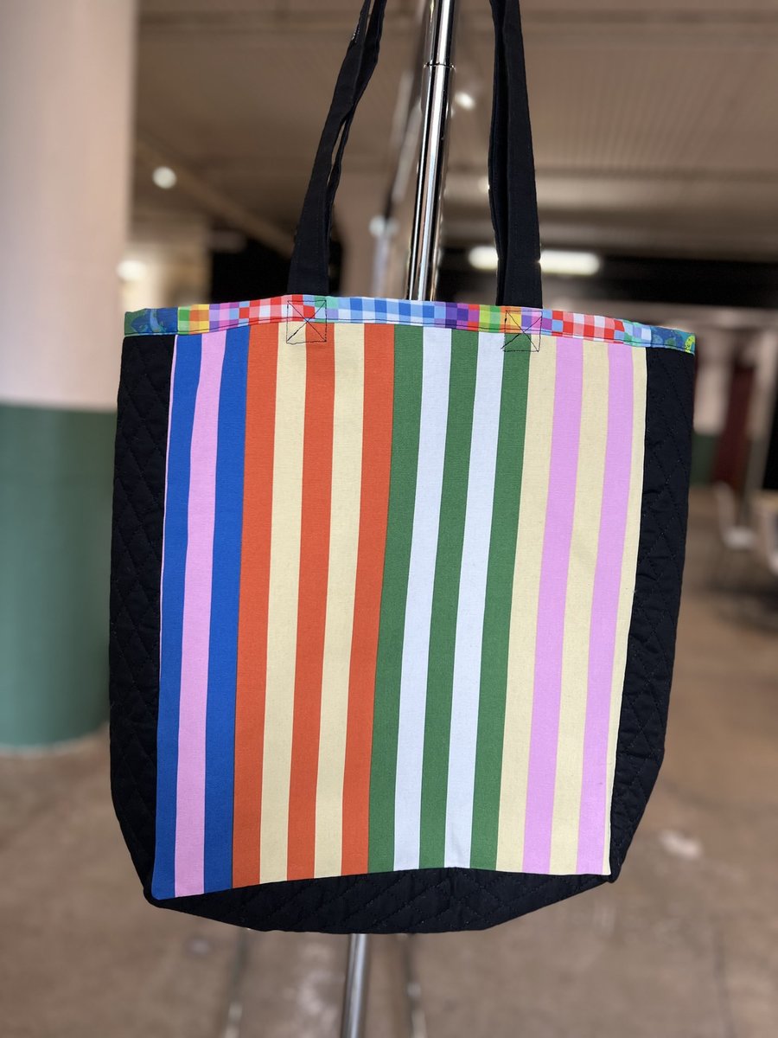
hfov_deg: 53.1
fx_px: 779
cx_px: 389
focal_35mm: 26
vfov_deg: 67.3
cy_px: 519
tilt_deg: -8.5
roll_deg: -4.2
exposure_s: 1/120
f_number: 1.5
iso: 80
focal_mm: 5.7
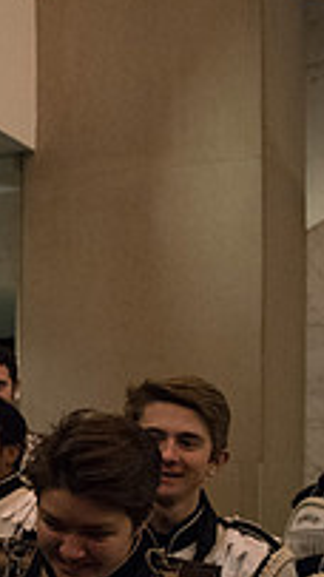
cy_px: 422
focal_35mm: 72
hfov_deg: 13.7
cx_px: -369
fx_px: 1101
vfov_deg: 29.0
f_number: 2.8
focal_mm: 24
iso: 8000
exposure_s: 1/250
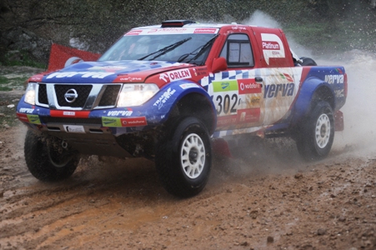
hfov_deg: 25.4
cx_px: 188
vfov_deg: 17.0
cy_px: 125
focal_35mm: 80
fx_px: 835
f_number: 3.2
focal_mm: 80
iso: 500
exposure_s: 1/640
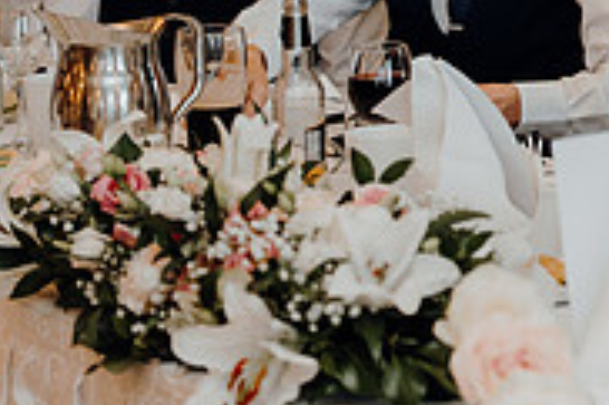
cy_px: -22
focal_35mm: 172
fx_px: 2907
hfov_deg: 11.5
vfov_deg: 7.9
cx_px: 920
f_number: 2.8
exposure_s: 1/200
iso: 1250
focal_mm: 54
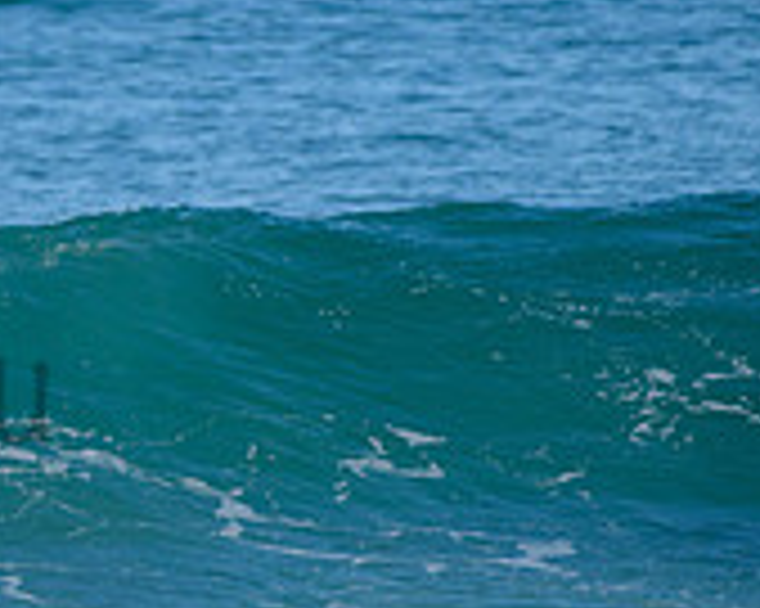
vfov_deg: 1.0
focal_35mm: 1608
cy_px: 340
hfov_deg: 1.2
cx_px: -427
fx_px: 36148
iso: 160
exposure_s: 1/2000
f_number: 5.6
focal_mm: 500
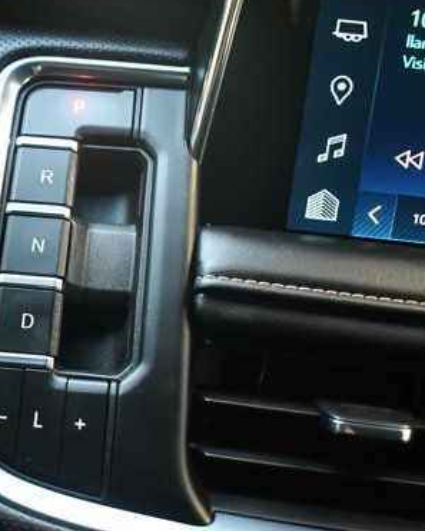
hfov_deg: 22.0
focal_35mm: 68
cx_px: 43
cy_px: 266
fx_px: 1069
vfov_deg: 27.9
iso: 3200
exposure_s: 1/125
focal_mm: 28
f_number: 4.2
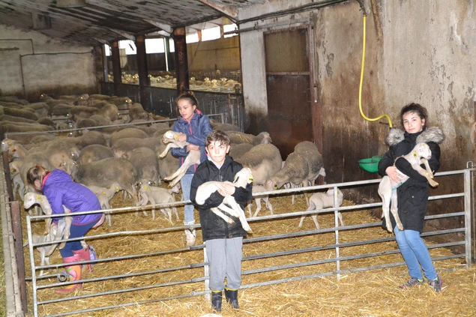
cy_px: 158
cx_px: 238
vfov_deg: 23.8
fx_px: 753
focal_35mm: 57
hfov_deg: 35.1
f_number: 4.5
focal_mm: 38
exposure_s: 1/60
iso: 3200
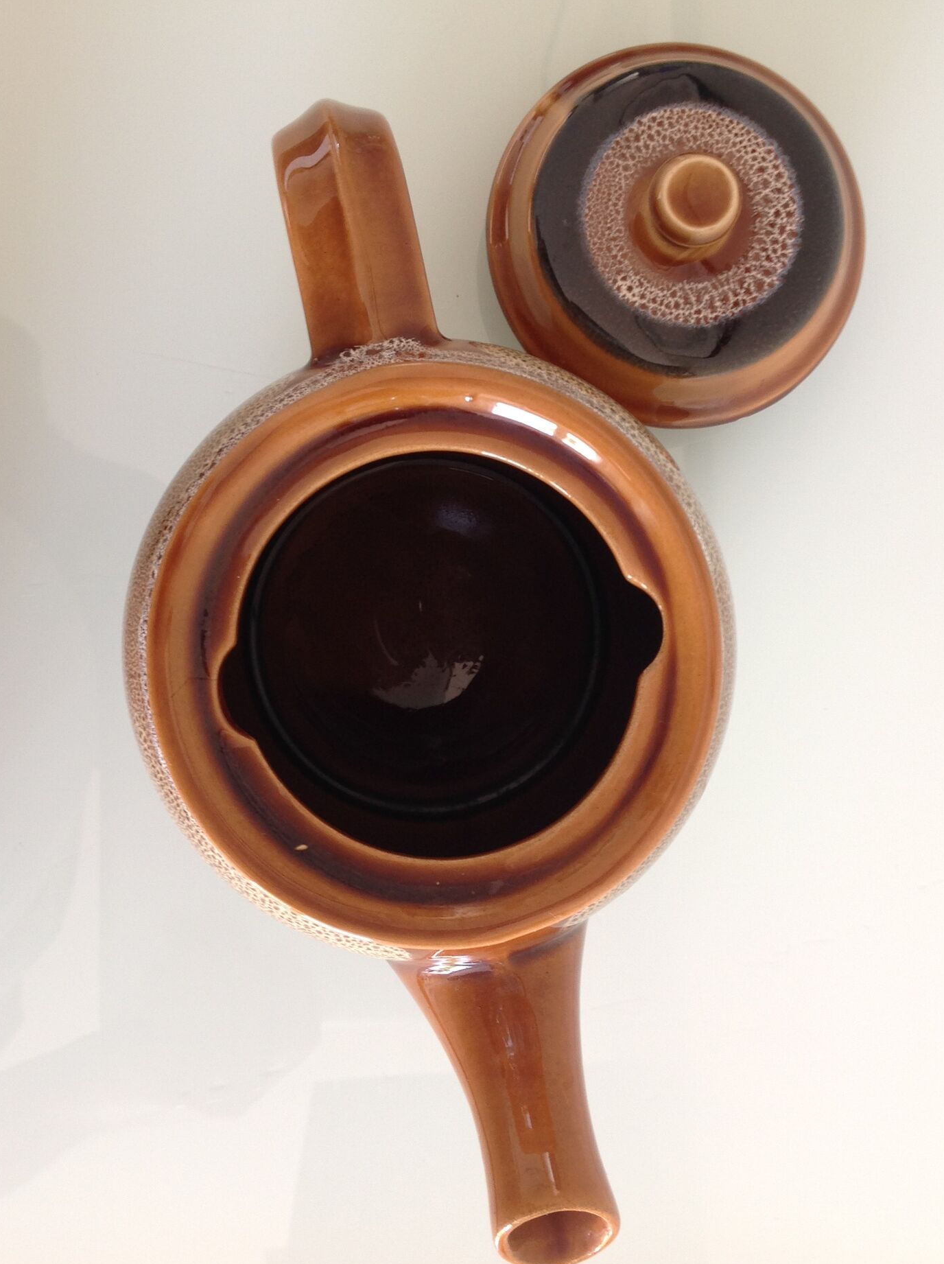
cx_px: 487
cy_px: 597
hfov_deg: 37.6
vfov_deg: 49.0
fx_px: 1385
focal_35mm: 38
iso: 50
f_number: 2.4
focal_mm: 4.28
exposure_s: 1/17
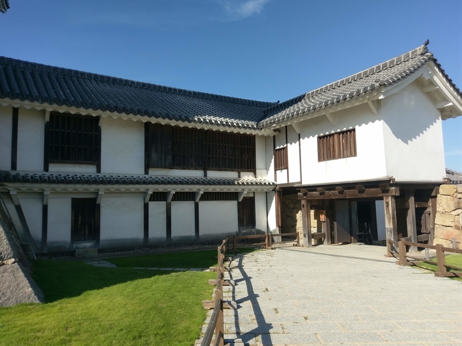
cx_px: 231
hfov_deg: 67.3
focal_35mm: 26
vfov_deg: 53.1
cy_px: 173
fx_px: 347
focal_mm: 4.58
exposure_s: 1/3000
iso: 100
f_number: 1.8
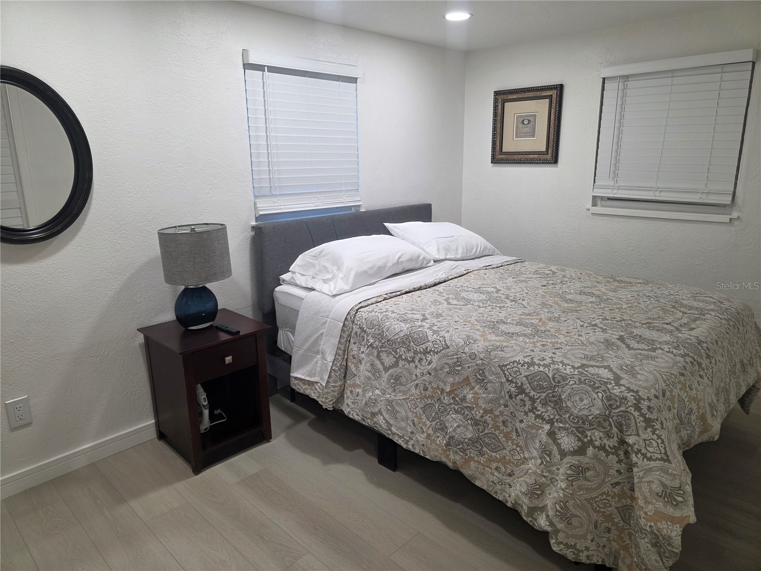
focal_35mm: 23
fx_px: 506
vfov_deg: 58.9
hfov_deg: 73.9
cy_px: 286
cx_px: 380
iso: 125
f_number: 1.7
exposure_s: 1/120
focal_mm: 6.3
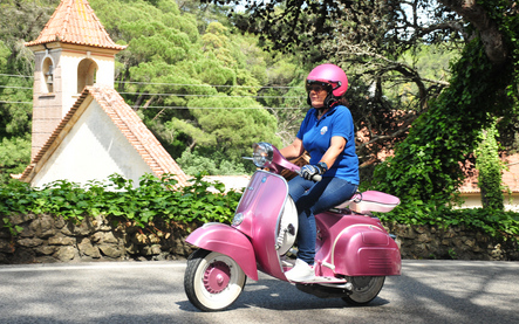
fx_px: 835
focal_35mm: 59
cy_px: 162
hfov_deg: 34.5
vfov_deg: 22.0
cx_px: 257
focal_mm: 38
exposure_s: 1/800
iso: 800
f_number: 5.6
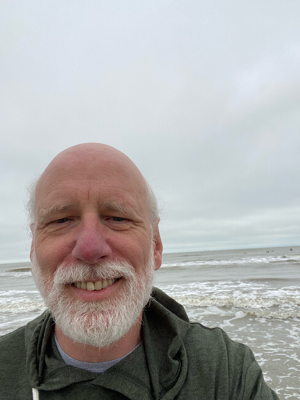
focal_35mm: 30
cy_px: 200
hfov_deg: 46.8
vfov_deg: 60.0
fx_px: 347
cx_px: 150
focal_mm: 2.71
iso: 25
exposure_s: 1/900
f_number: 2.2
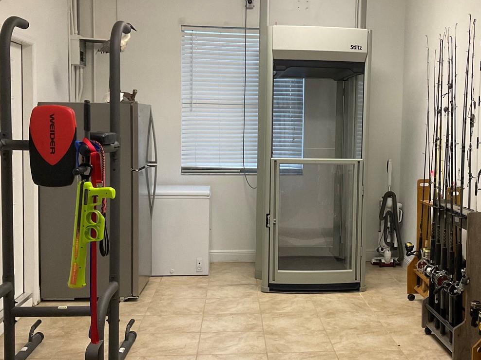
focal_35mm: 47
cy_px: 170
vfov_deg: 30.9
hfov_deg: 40.1
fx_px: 653
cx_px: 311
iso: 160
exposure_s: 1/60
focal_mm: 3
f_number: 1.8
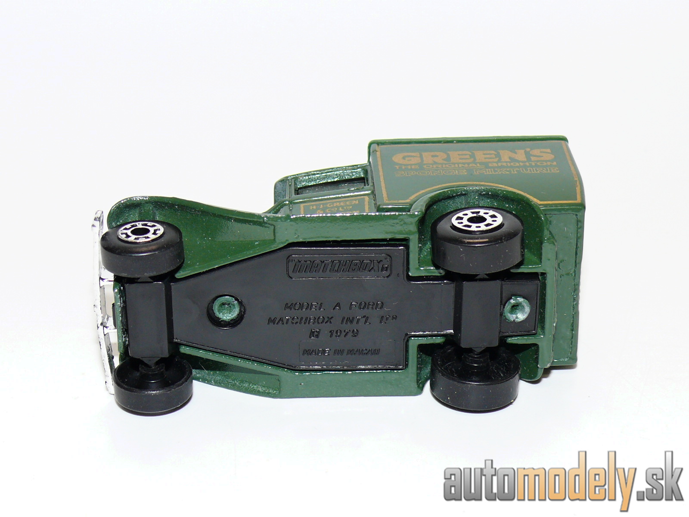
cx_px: 344
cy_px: 258
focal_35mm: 87
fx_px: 1732
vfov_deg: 17.0
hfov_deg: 22.5
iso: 100
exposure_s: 1/30
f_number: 4
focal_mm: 12.2
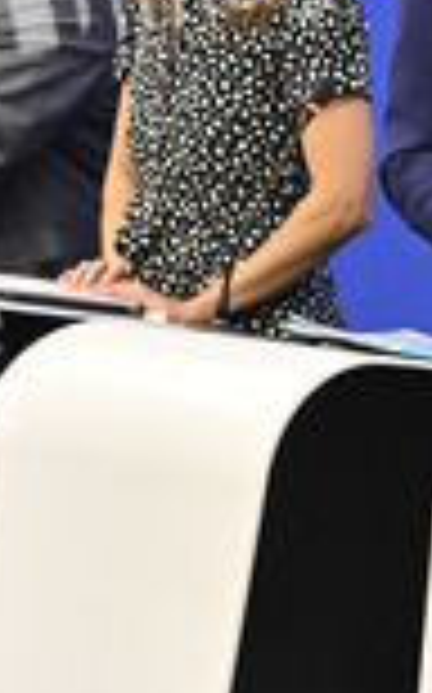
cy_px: 184
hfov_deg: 4.9
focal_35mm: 270
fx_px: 5096
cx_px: 281
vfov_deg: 7.8
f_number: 2.8
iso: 5000
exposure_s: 1/800
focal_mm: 102
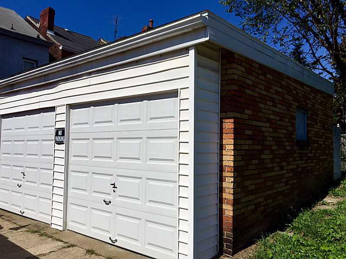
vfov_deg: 48.2
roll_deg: -2.1
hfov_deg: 61.7
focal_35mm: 29
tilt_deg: +1.5
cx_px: 173
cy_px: 130
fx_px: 290
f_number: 2.2
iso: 32
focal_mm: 4.15
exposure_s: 1/5650
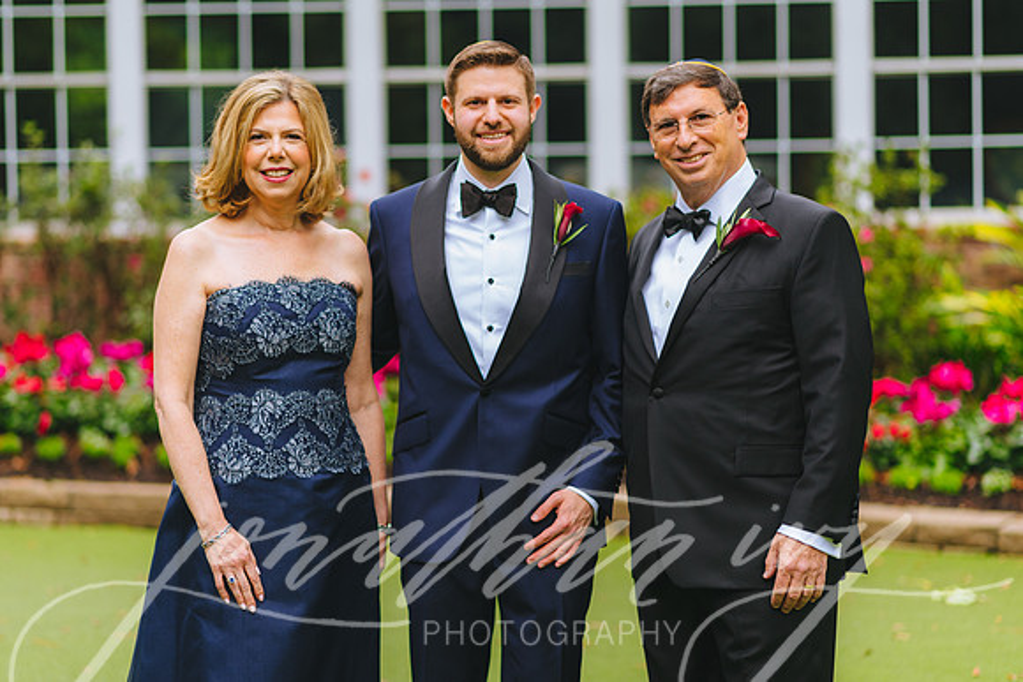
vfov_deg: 14.8
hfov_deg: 22.1
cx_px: 469
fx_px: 2619
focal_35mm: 92
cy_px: 341
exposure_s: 1/400
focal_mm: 85
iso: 400
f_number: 2
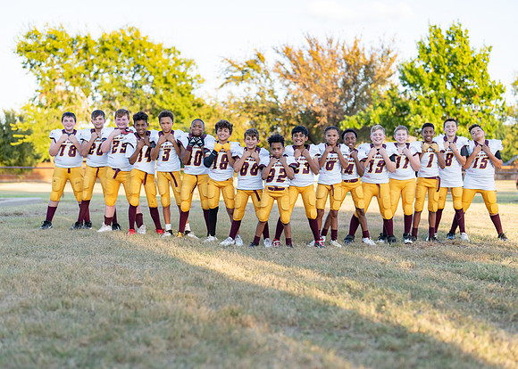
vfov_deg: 25.3
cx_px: 269
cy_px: 196
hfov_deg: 34.9
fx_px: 823
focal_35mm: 56
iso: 100
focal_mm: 50
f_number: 1.6
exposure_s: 1/800
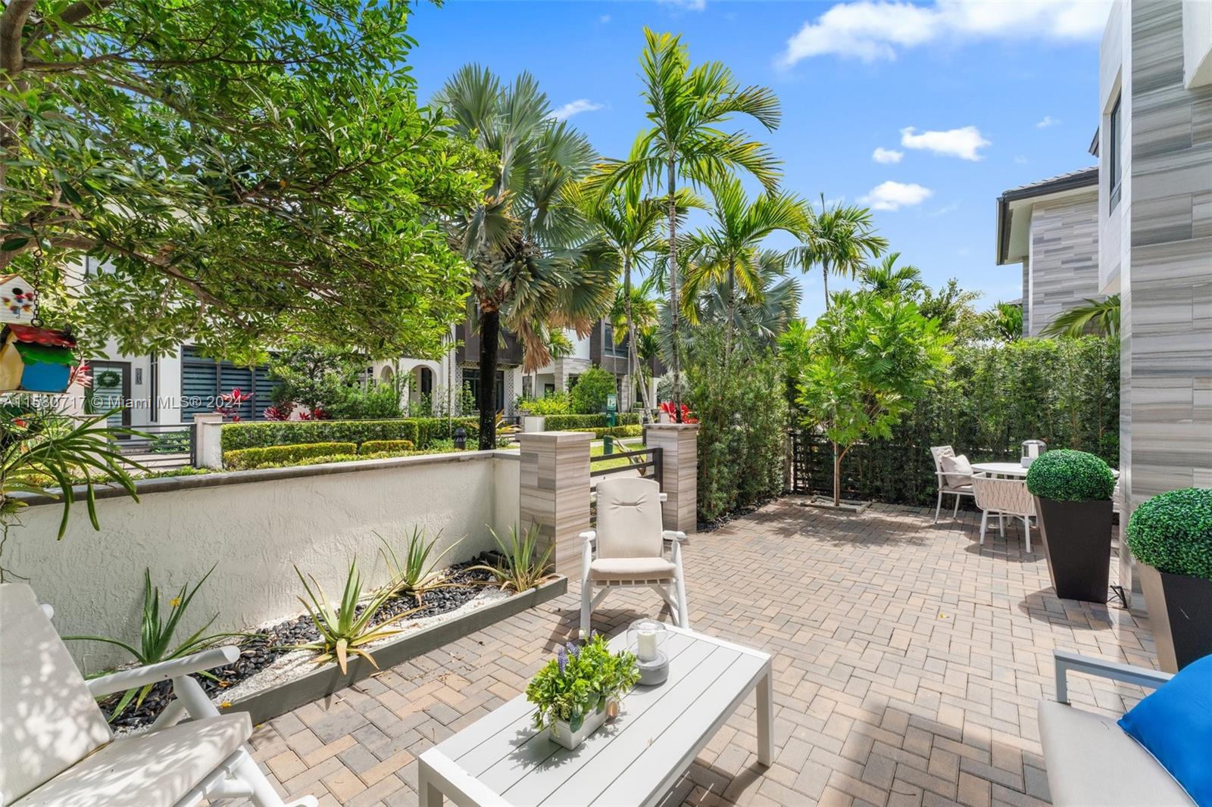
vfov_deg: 81.2
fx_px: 471
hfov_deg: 104.3
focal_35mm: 14
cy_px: 404
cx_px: 606
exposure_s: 1/100
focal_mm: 14
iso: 100
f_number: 11
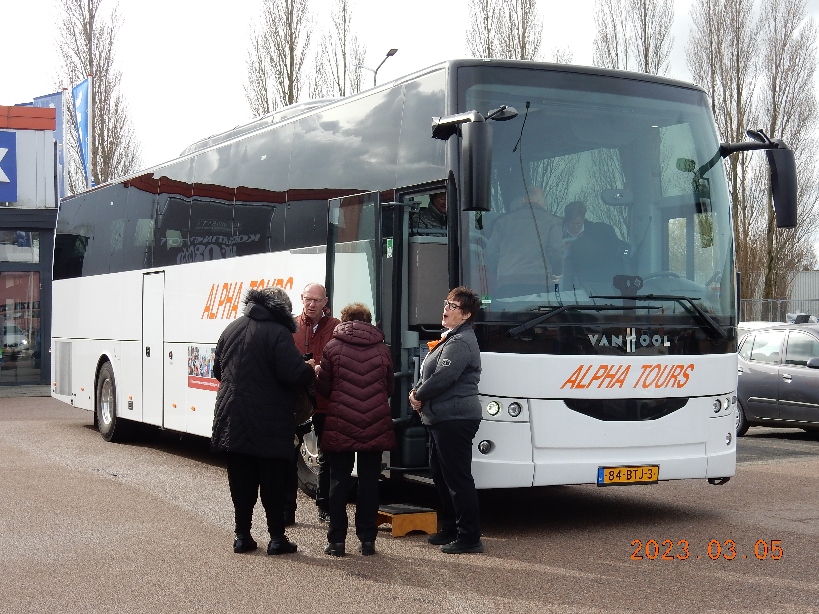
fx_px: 1420
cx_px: 410
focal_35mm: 60
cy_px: 307
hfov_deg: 32.2
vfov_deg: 24.4
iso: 125
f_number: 4.5
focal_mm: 10.7
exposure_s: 1/320
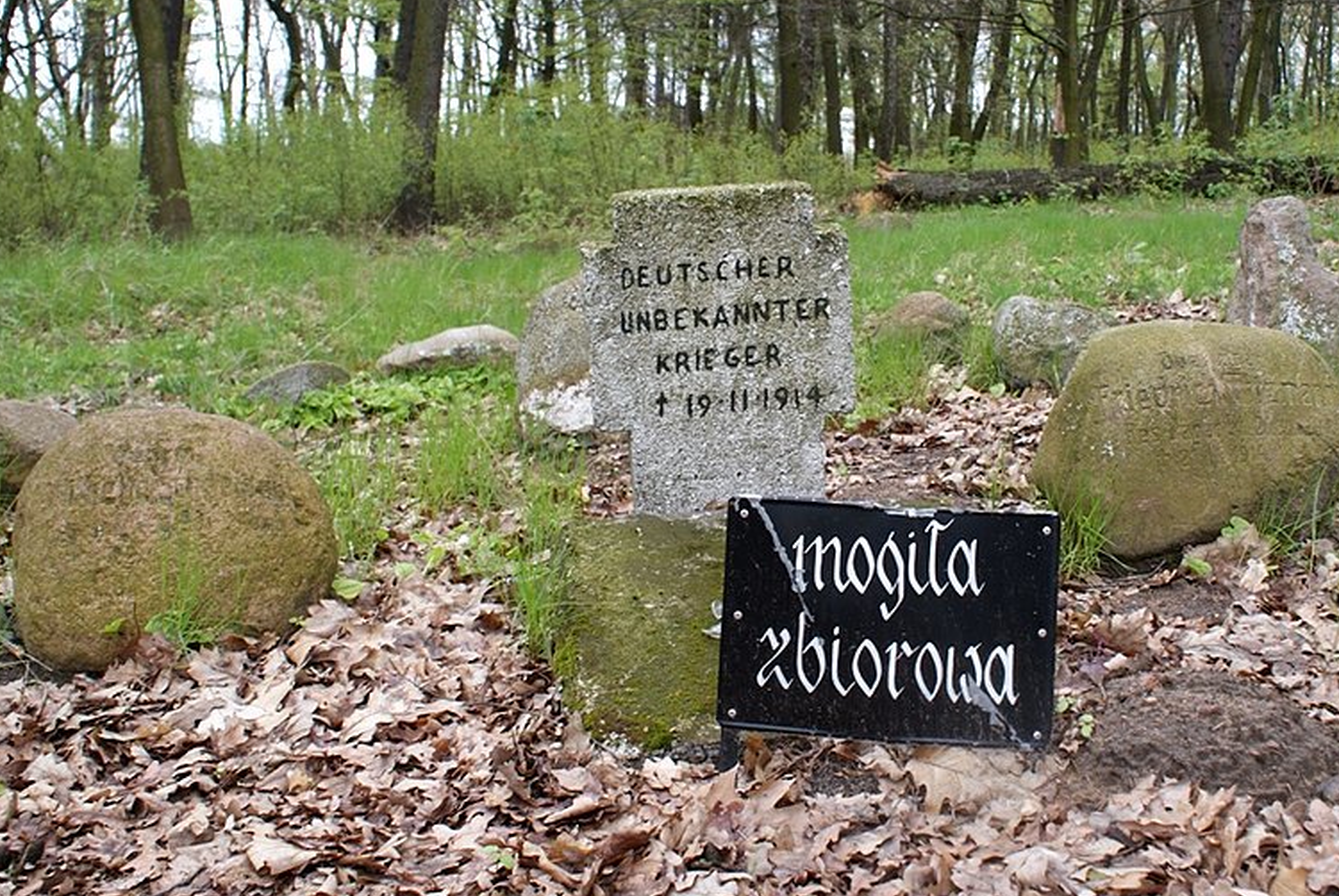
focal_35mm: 36
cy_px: 407
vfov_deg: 36.9
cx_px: 766
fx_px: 1341
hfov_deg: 52.9
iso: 100
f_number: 5.6
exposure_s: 1/50
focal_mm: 20
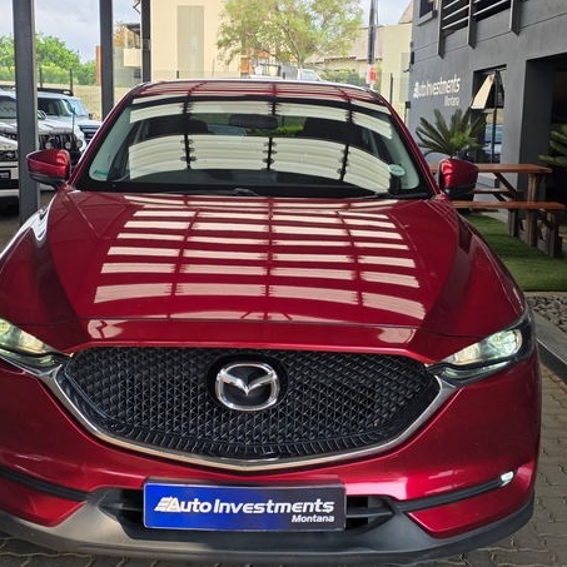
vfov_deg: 36.7
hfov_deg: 36.7
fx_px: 852
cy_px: 233
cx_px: 238
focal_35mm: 46
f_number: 1.7
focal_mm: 6.25
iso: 80
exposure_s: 1/1709
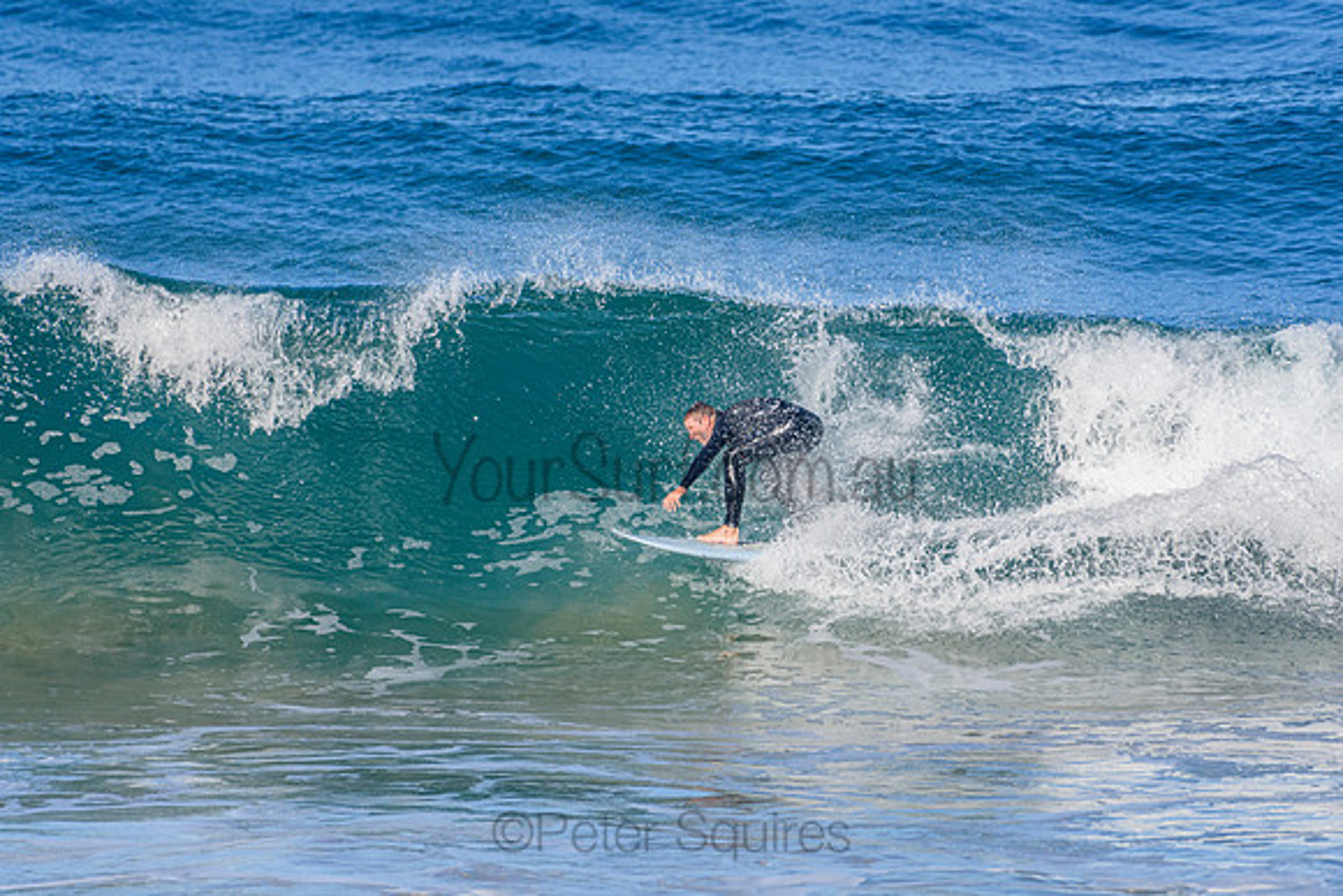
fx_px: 27984
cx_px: 672
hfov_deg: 2.7
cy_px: 448
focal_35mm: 750
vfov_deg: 1.8
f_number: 5.6
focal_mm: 500
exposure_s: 1/2000
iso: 450
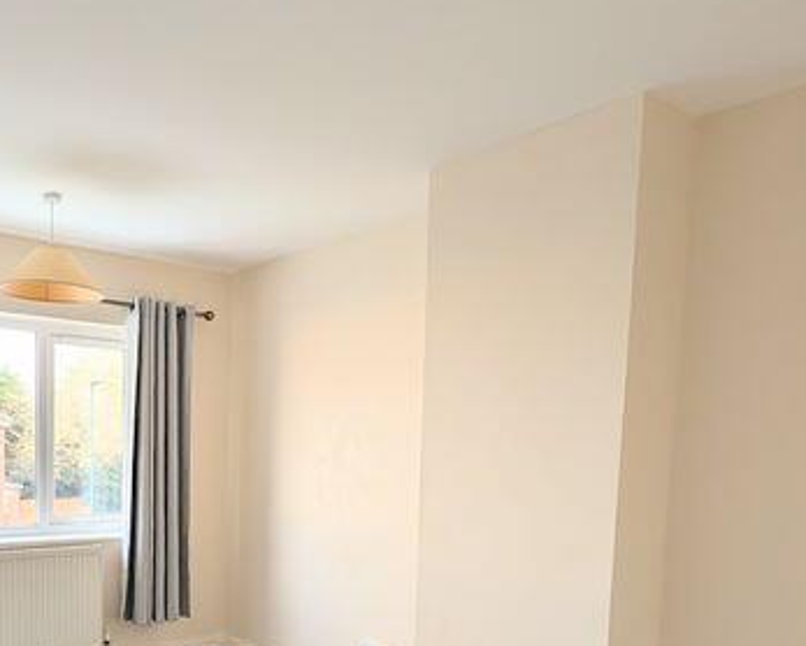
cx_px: 165
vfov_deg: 50.6
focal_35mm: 27
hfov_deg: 59.2
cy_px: 500
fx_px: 644
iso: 46
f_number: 1.7
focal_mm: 2.02
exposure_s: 1/107
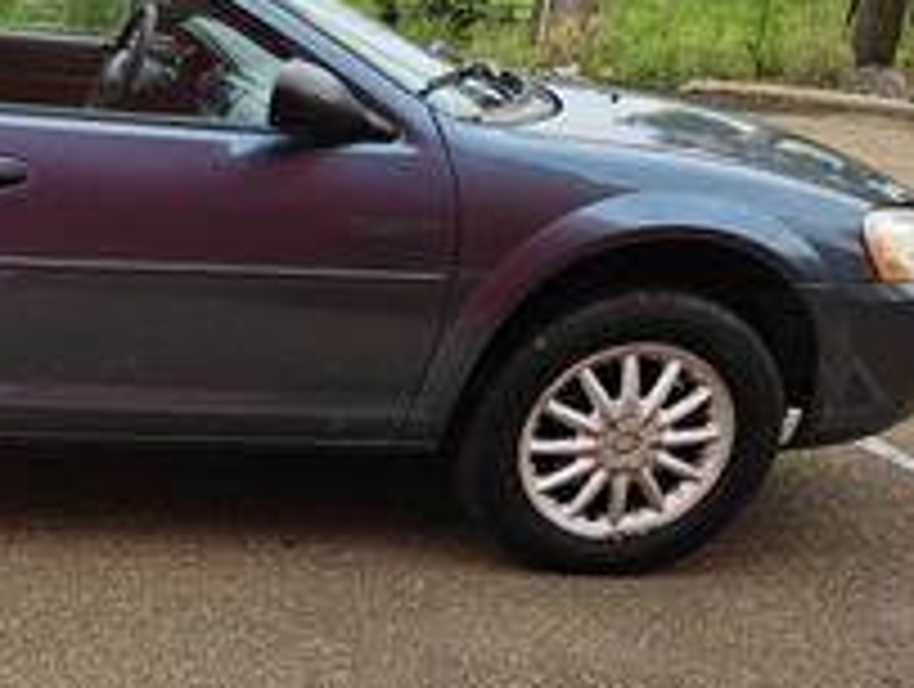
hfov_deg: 30.6
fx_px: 1508
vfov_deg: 25.5
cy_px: 486
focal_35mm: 57
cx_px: -63
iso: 25
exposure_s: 1/242
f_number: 1.8
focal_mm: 5.4
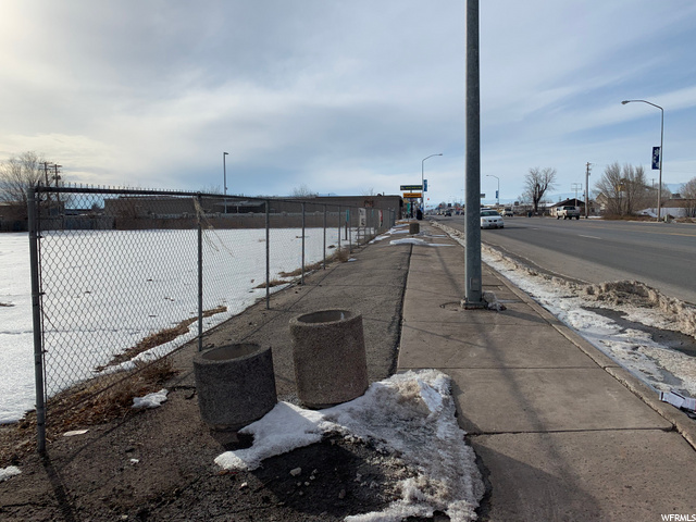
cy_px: 261
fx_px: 523
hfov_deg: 67.3
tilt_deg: -4.5
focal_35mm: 26
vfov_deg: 53.1
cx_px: 348
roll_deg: +1.1
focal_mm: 4.25
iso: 25
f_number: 1.8
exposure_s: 1/6452
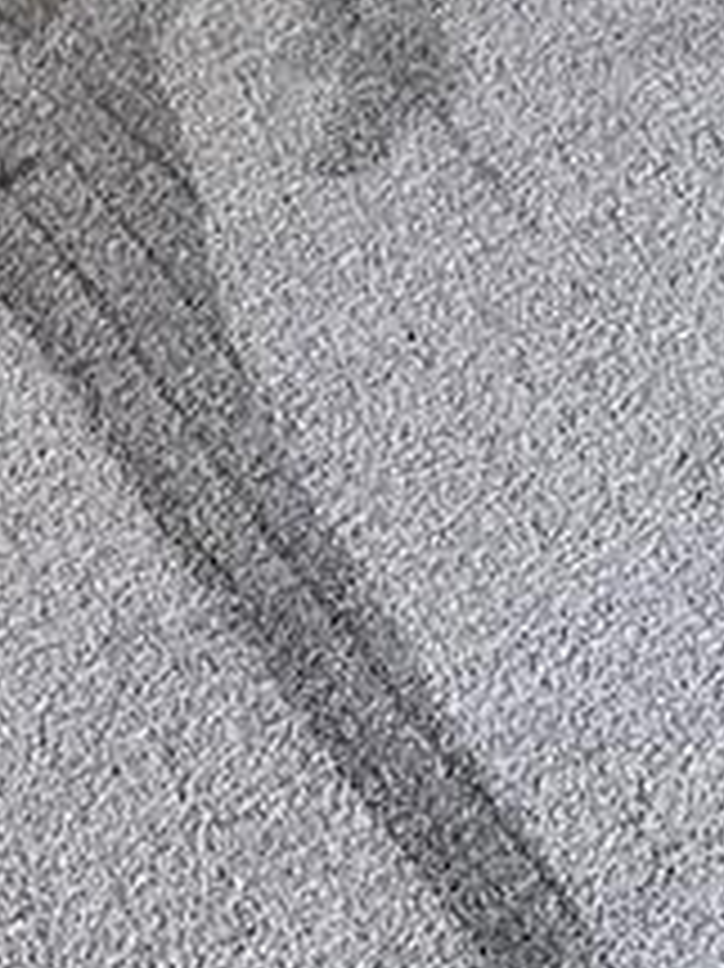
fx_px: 3741
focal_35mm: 134
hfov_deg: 10.8
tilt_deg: -5.0
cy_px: -1526
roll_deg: +0.6
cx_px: 895
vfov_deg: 11.5
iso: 200
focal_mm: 6.86
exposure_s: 1/121
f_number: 1.78
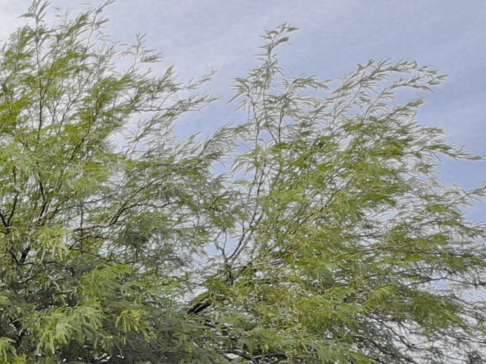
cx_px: -148
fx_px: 1361
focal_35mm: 97
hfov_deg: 18.8
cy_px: 680
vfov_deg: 13.5
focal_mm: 4.5
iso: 100
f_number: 2.8
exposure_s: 1/1000
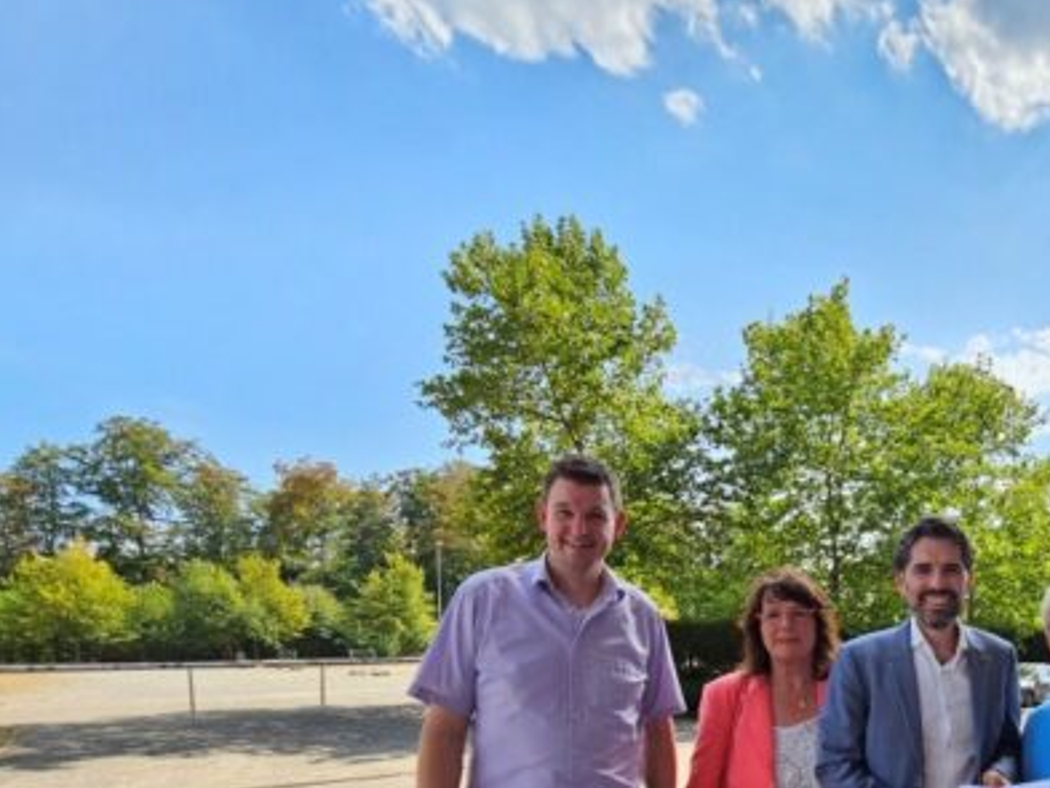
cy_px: 676
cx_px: 882
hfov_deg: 65.2
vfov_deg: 53.2
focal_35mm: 23
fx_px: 698
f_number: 2.2
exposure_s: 1/505
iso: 50
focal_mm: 2.2
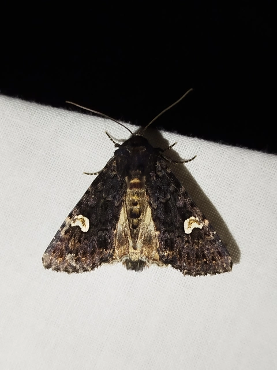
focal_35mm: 60
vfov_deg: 32.2
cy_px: 185
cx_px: 138
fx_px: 640
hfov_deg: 24.4
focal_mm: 5.31
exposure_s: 1/50
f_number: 1.7
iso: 80
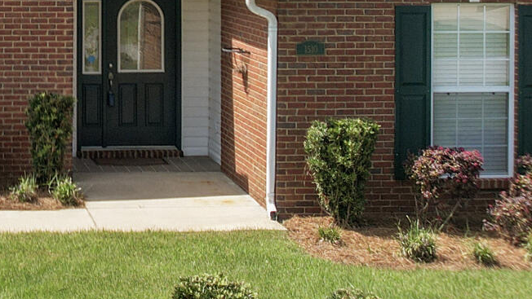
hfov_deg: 19.6
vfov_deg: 11.2
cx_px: -5
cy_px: -76
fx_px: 1496
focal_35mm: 106
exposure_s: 1/1250
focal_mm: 8.38
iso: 100
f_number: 2.8
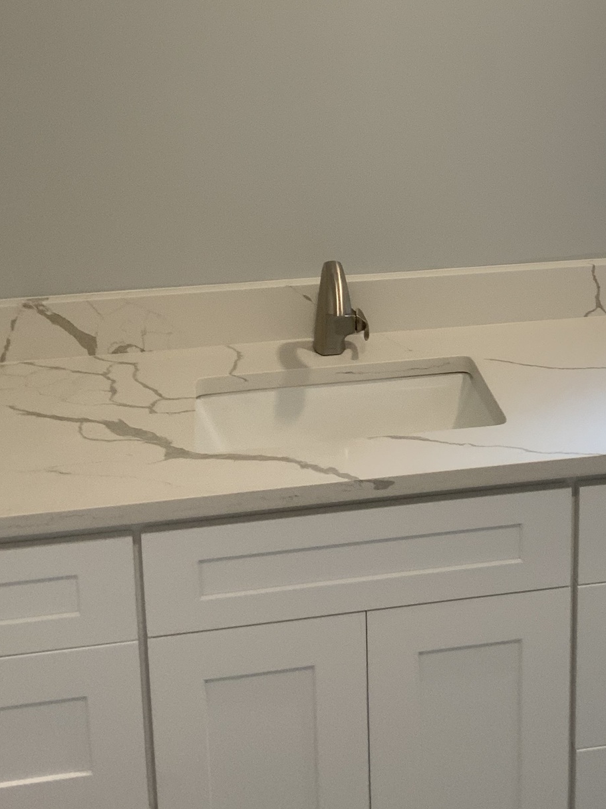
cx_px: 466
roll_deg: -0.8
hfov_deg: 26.2
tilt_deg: -13.8
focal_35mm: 55
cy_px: 143
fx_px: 1284
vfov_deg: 33.7
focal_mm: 3
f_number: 1.8
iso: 50
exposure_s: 1/60
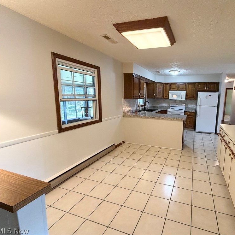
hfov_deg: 81.0
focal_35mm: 17
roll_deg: -1.2
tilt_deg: -8.5
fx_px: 131
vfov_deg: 84.0
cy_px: 115
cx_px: 157
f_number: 2.2
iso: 200
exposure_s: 1/60
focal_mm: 2.22
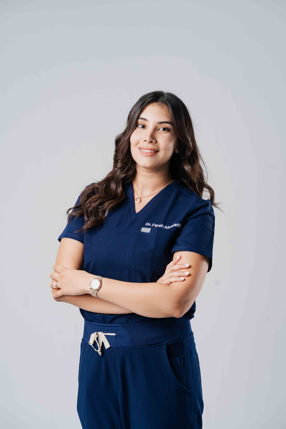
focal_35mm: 85
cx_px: 143
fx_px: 1013
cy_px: 214
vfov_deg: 23.9
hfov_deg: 16.1
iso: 1000
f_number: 7.1
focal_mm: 85
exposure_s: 1/250
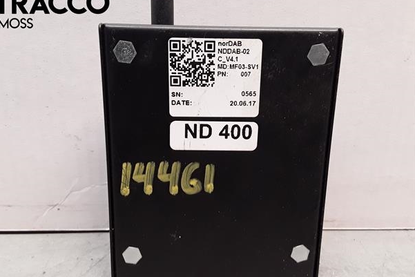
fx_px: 357
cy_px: 156
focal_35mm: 31
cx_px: 197
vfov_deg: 42.3
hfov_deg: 60.2
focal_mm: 2.91
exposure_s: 1/50
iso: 80
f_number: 1.9
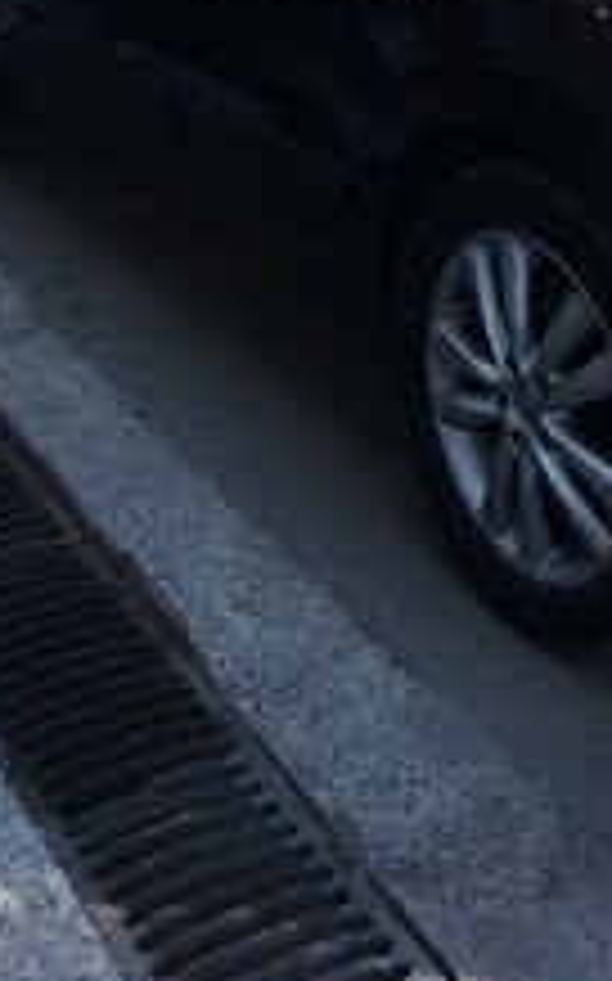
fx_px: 1871
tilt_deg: -12.6
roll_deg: -0.6
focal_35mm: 70
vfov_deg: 27.2
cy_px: -68
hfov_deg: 18.3
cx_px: 522
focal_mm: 4.15
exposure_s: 1/836
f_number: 2.2
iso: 25
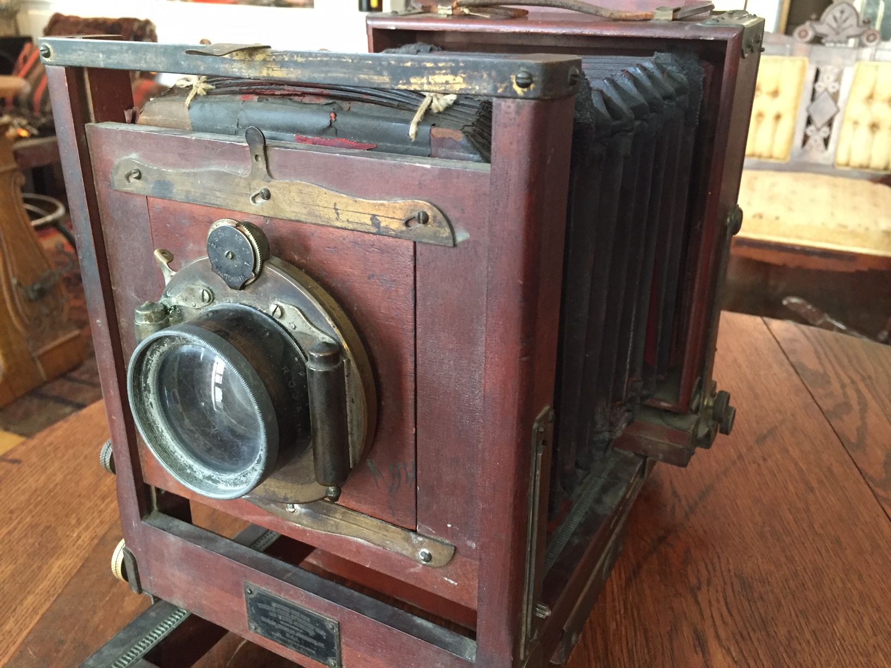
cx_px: 446
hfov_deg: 61.7
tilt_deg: -24.9
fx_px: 746
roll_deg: -2.3
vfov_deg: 48.2
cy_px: 334
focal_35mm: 29
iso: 250
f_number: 2.2
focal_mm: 4.15
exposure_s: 1/20
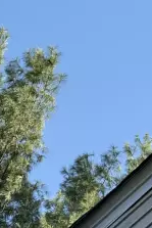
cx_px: 257
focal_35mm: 313
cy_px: 181
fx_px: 1979
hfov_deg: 4.4
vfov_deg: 6.6
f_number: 2.8
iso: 50
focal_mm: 15.66
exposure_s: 1/497
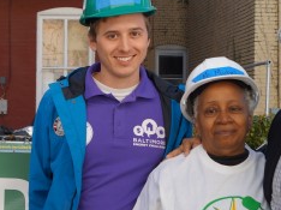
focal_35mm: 80
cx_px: 4
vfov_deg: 18.4
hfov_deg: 23.5
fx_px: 649
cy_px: 134
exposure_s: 1/400
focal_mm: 18
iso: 100
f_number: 4.5
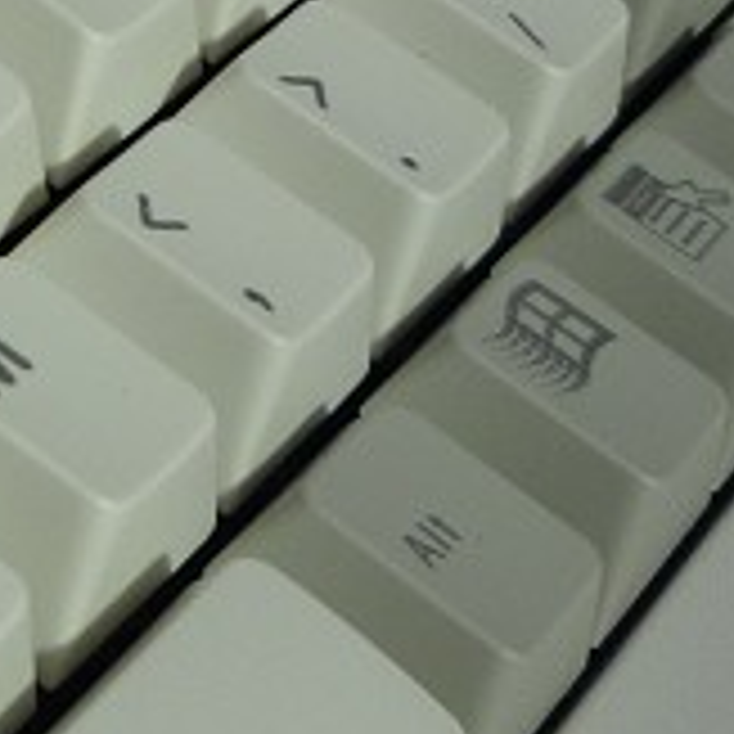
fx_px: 3335
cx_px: -599
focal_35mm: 139
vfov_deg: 12.4
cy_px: -27
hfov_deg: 11.6
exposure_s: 1/1.6
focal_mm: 5.2
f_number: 3.3
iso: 100
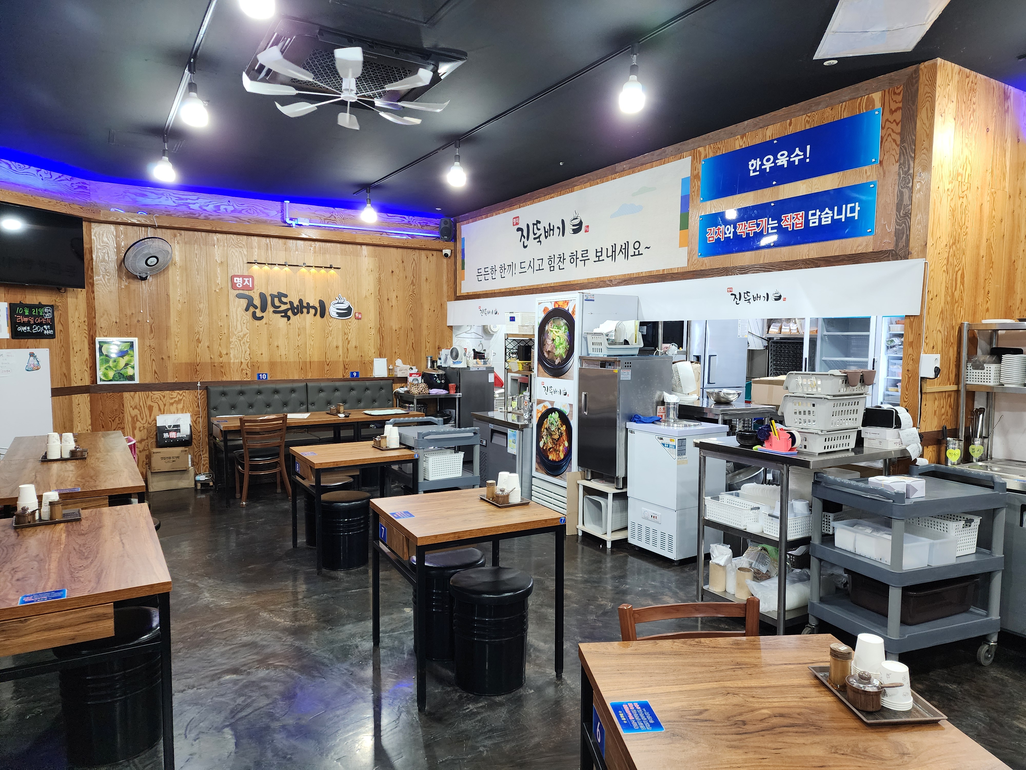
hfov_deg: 73.9
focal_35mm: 23
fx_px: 682
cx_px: 513
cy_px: 385
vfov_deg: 58.9
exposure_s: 1/120
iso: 320
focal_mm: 6.4
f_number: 1.8
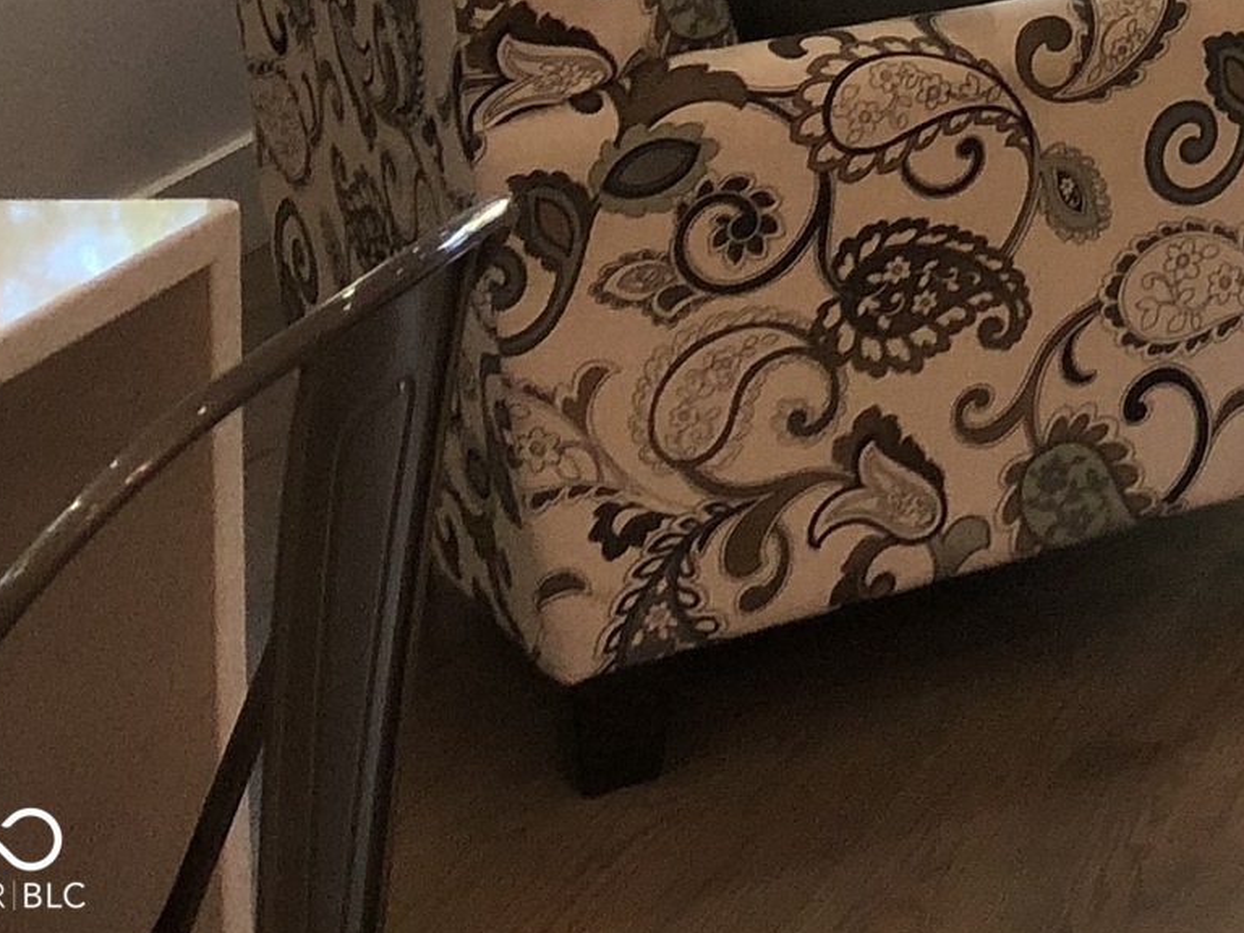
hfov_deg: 15.0
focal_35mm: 112
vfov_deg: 11.9
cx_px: 2336
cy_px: -914
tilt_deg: -1.9
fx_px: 4025
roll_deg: +0.7
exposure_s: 1/30
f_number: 1.8
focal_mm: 4
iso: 40
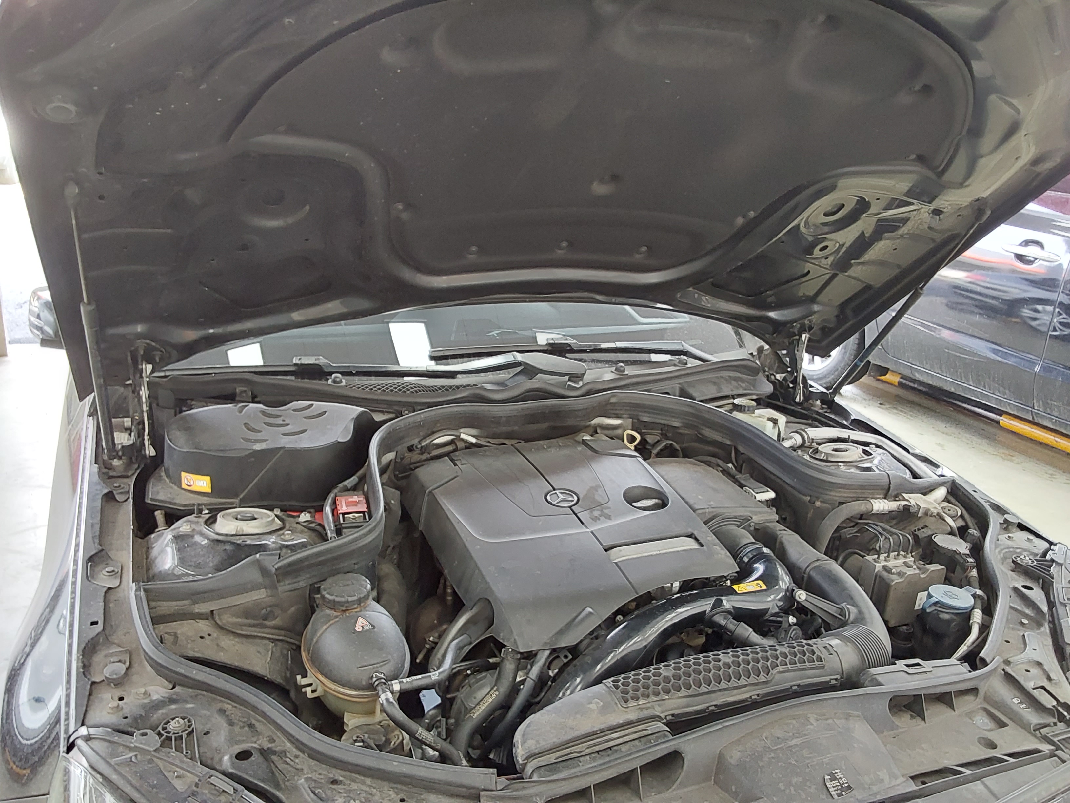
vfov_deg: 49.7
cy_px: 402
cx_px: 535
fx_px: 865
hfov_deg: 63.4
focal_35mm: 28
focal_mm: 2.91
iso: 250
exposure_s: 1/60
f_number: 1.9
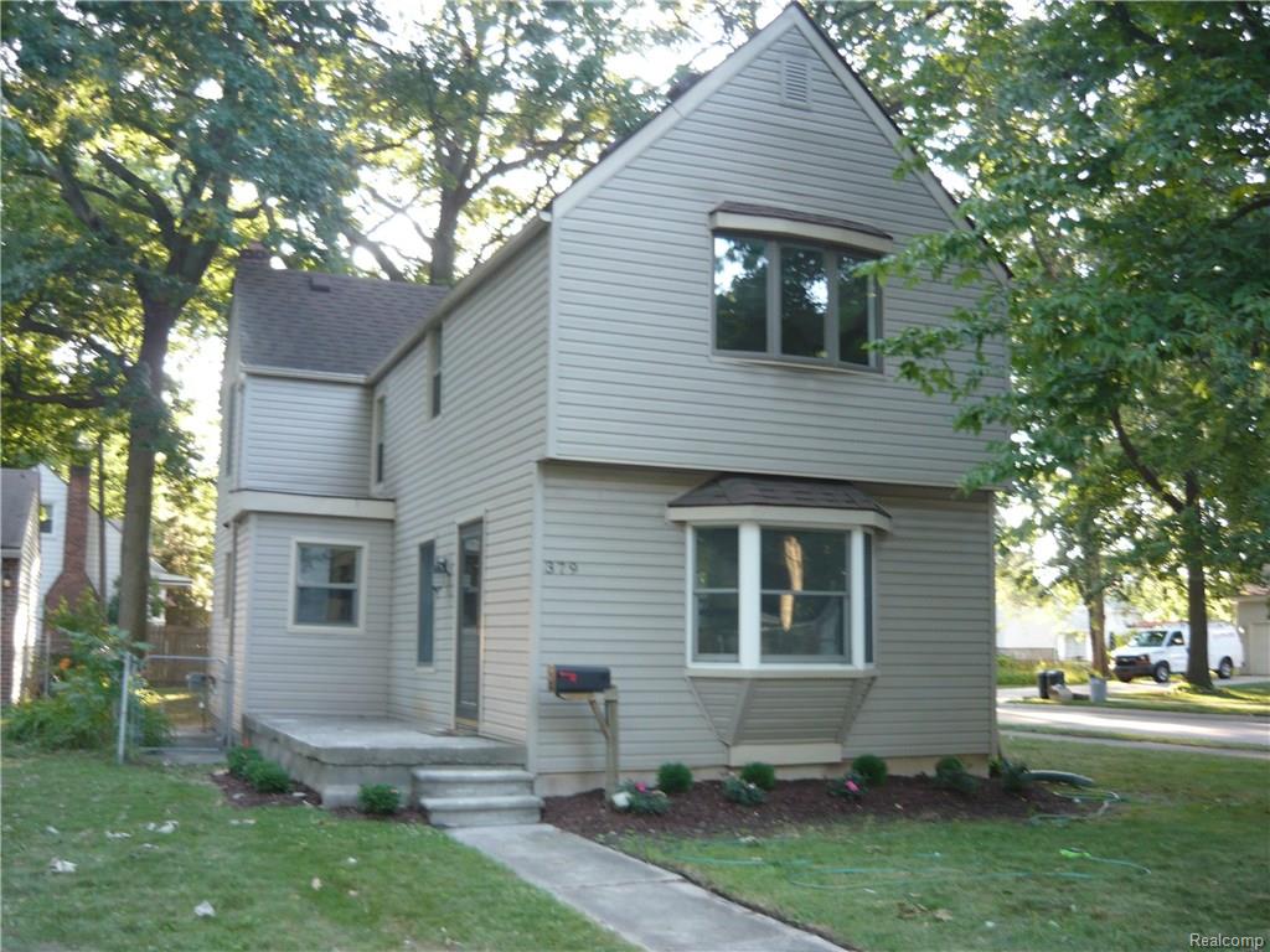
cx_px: 635
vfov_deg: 42.9
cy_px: 476
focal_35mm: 33
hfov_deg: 55.4
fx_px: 1211
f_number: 2.8
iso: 125
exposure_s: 1/30
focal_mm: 5.5
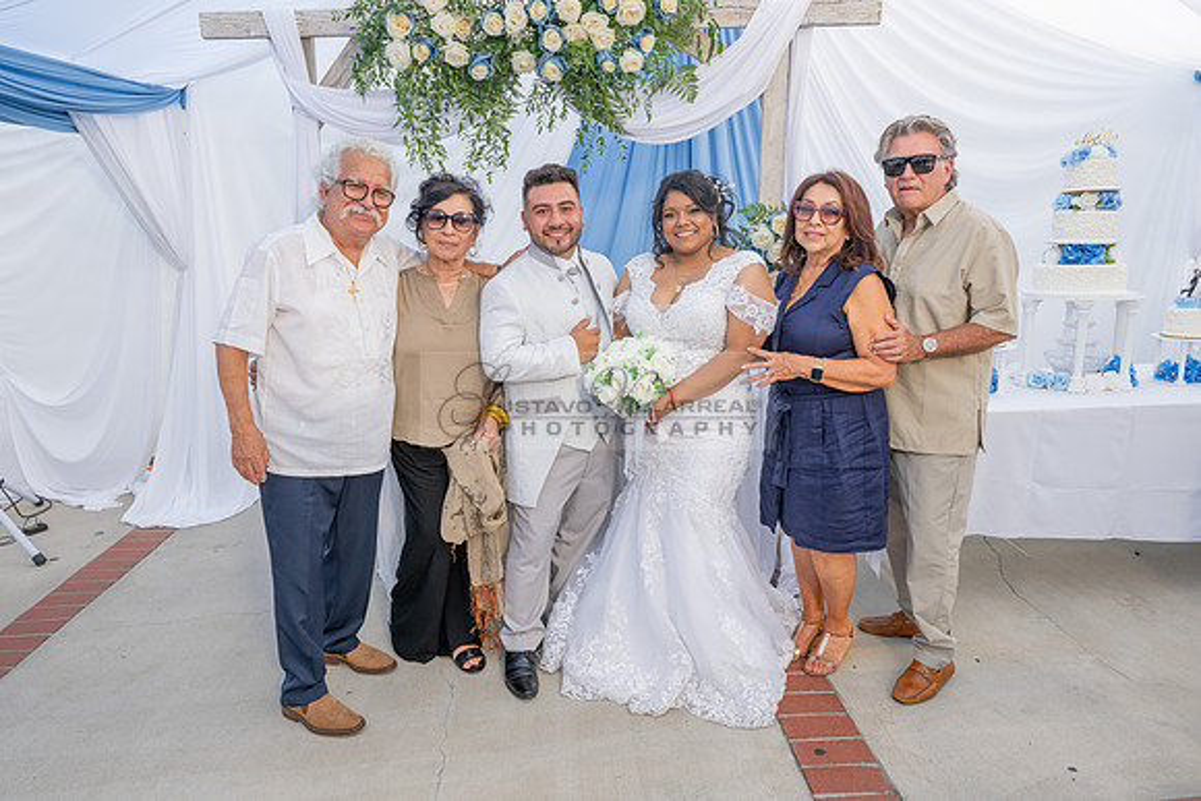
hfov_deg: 73.7
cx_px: 600
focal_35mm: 24
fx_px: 801
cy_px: 400
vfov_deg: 53.2
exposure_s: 1/125
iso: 200
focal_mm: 24
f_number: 5.6
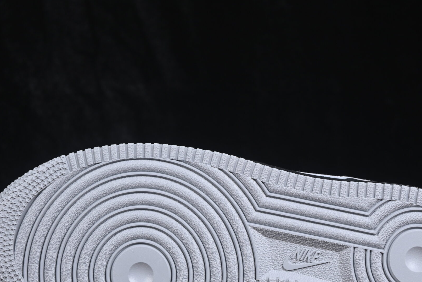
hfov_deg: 17.2
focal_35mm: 119
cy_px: 186
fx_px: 1395
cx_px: 240
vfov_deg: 11.5
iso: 160
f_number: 7.1
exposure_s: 1/80
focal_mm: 50
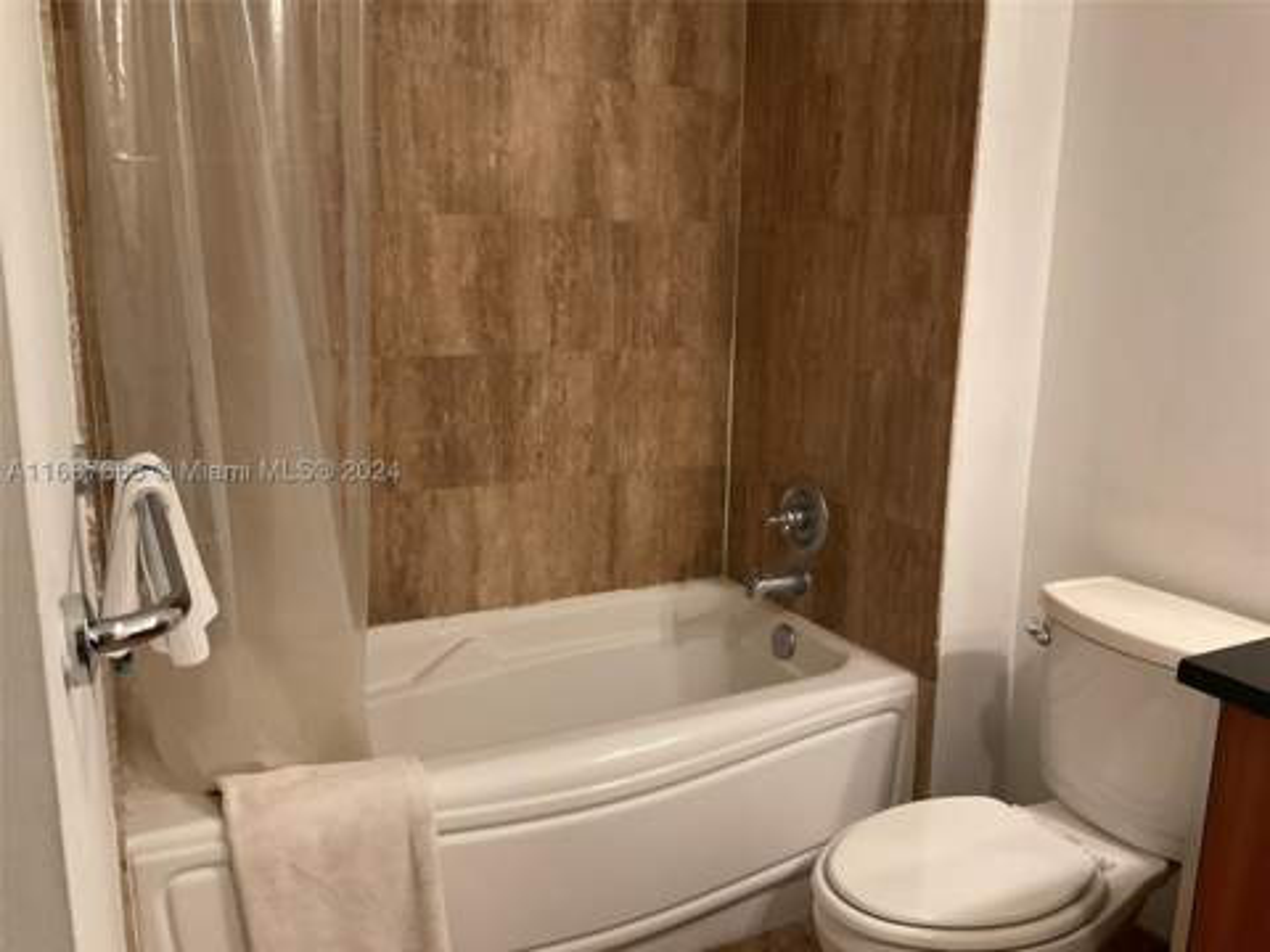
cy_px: 476
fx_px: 1064
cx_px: 635
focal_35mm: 29
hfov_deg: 61.7
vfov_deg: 48.2
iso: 125
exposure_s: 1/60
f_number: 1.8
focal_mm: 3
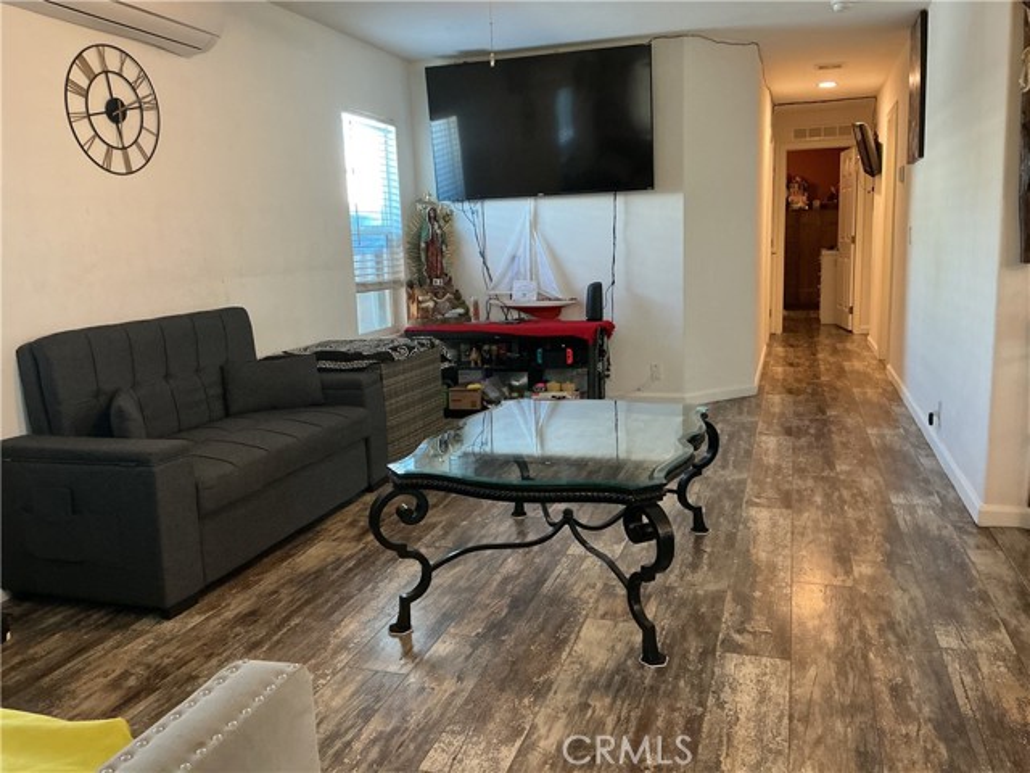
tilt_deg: -9.9
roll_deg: +2.7
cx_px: 515
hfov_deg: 61.7
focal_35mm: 29
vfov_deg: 48.2
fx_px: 863
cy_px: 386
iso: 200
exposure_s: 1/60
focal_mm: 3
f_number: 1.8
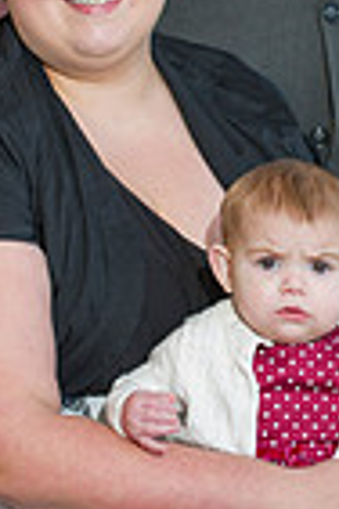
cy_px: 65
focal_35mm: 334
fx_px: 4717
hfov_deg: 4.1
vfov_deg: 6.2
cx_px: 247
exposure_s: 1/250
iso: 250
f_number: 3.2
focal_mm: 105
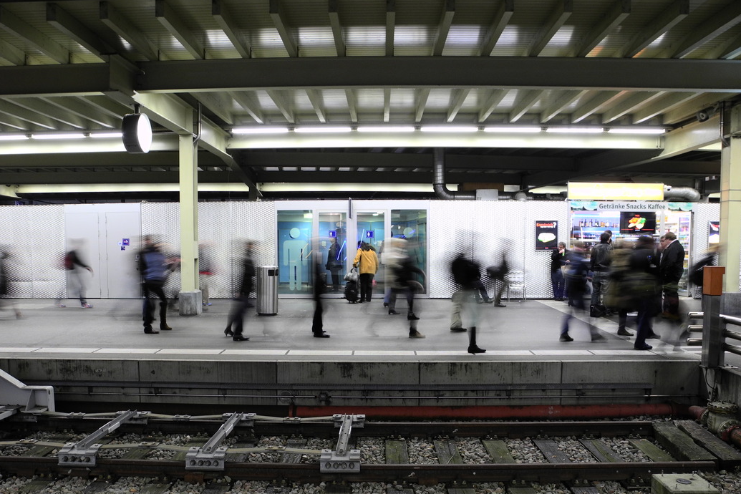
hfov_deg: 61.9
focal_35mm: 30
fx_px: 617
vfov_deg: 43.5
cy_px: 285
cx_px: 365
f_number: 3.5
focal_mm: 6
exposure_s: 1/3.1
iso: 100
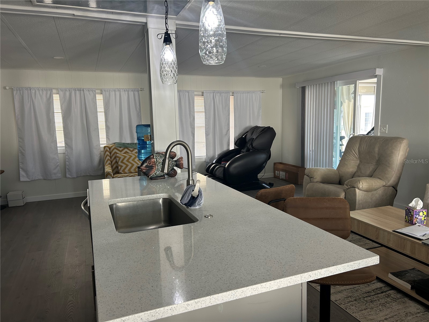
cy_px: 161
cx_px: 214
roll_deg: +0.7
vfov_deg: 53.1
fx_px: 322
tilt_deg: -7.9
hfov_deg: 67.3
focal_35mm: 26
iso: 80
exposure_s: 1/120
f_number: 1.5
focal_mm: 5.7
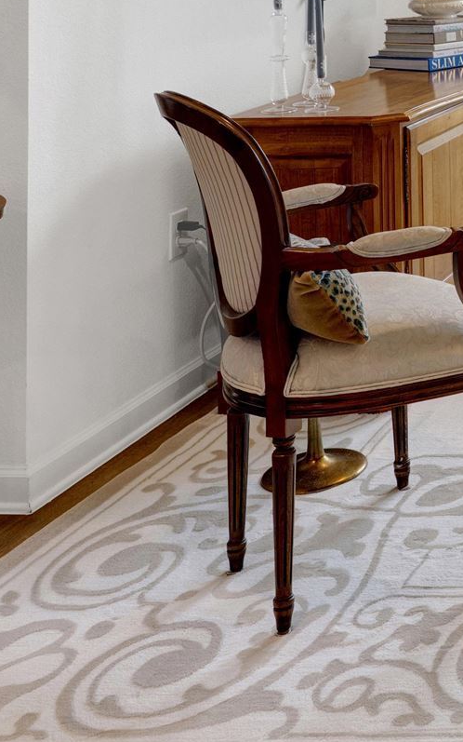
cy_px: -74
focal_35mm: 57
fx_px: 1150
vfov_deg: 31.6
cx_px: 874
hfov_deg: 17.6
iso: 400
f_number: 11
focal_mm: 14.5
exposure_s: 1/15
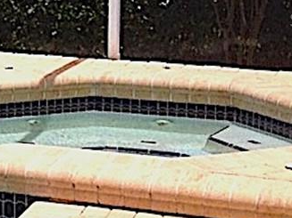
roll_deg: +1.2
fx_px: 1442
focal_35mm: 171
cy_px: 20
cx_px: -340
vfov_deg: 8.6
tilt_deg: -10.9
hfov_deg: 10.4
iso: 50
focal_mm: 4.28
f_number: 2.4
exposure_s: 1/1346
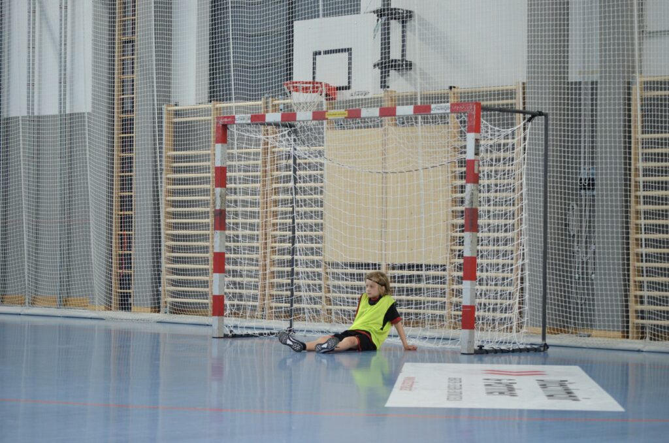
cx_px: 334
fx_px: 1808
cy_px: 222
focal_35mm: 98
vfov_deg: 14.0
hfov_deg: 21.0
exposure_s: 1/400
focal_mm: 65
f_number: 4.2
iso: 1600
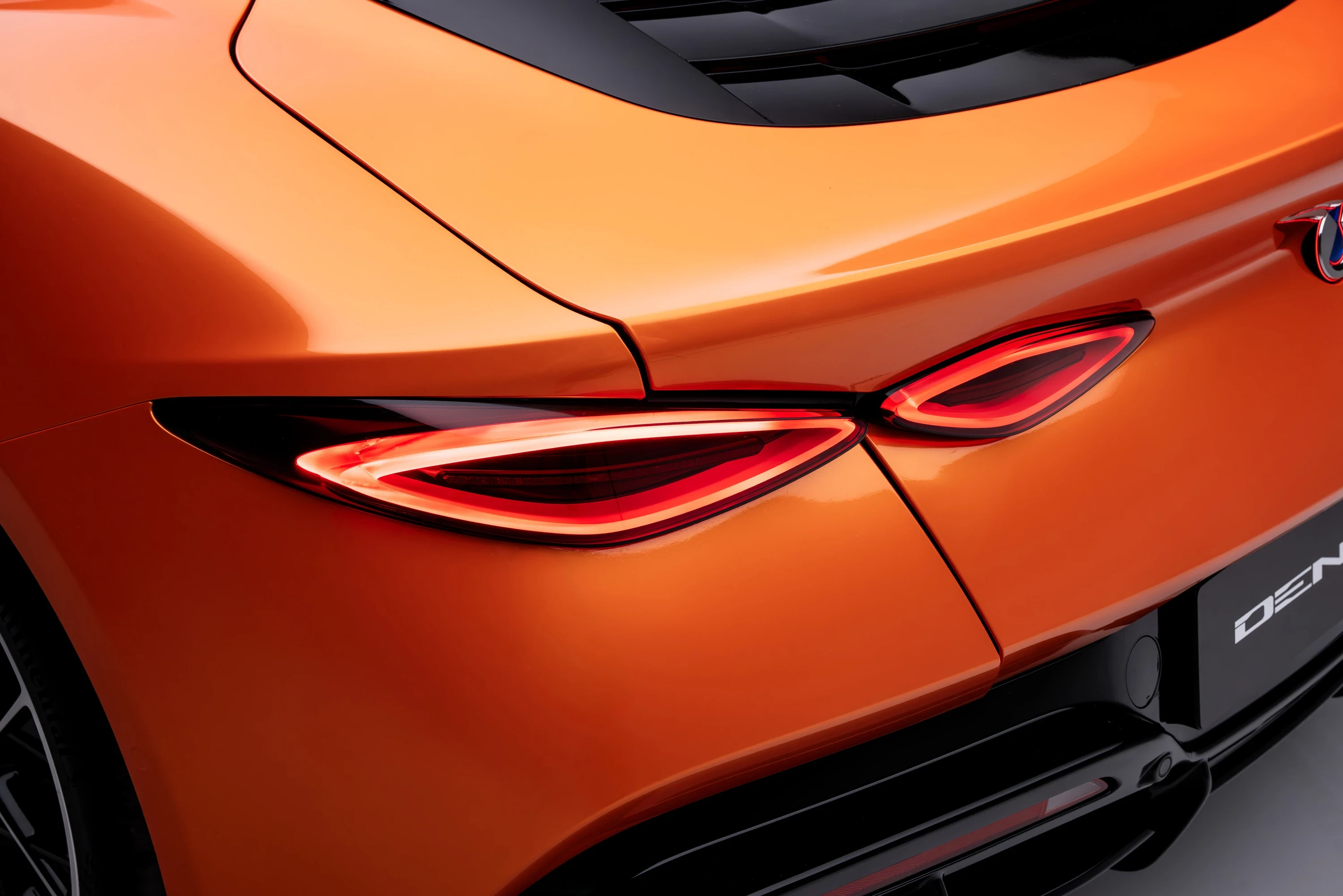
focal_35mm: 54
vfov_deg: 25.1
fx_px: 2014
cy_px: 448
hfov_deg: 36.9
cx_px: 672
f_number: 8
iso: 400
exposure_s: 1/60
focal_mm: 54
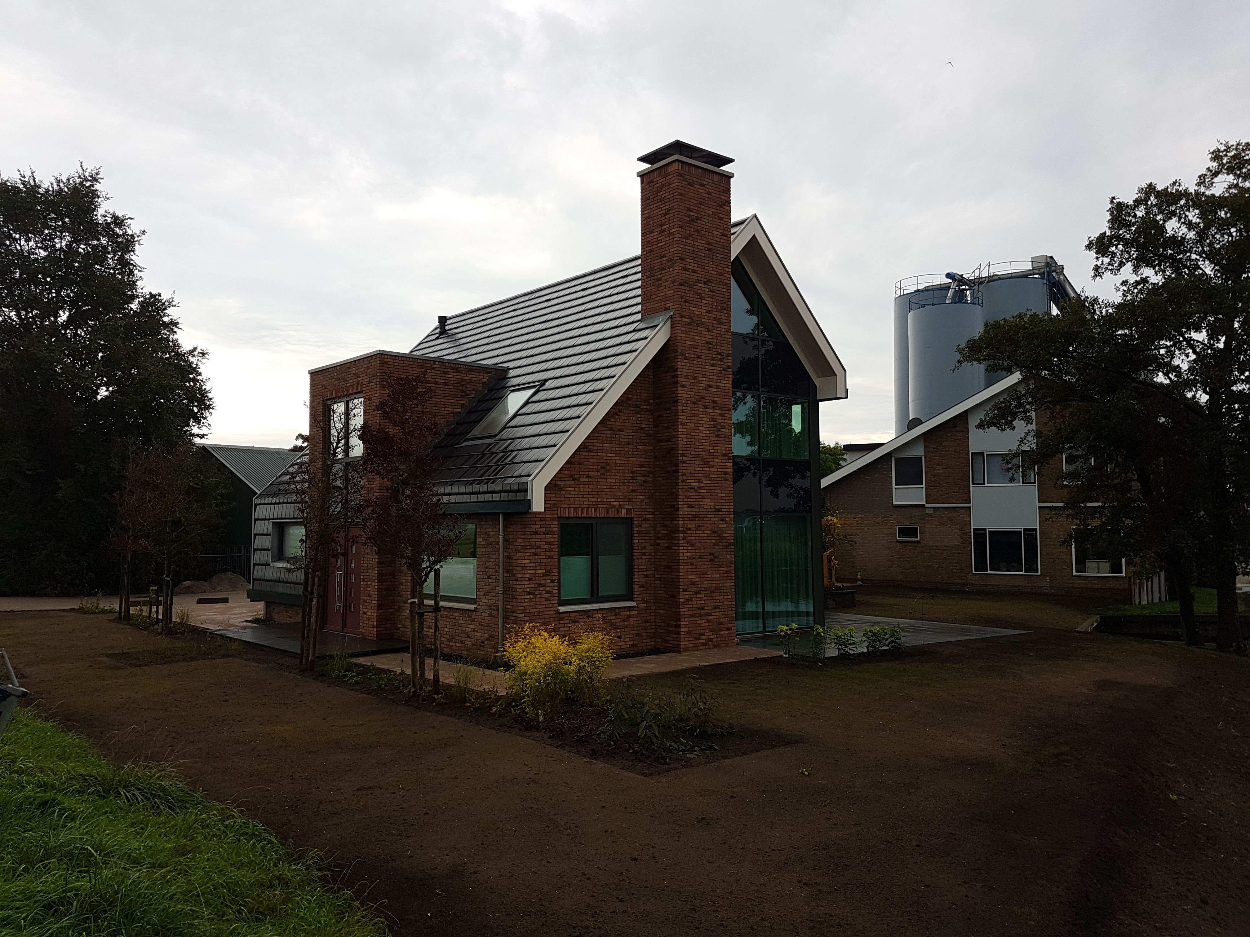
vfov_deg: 53.1
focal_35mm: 26
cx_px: 625
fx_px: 939
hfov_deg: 67.3
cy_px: 468
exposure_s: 1/501
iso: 40
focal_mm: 4.2
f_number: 1.7
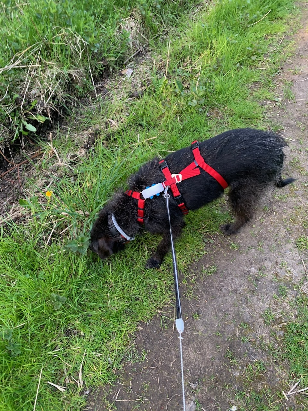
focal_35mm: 26
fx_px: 308
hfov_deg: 53.1
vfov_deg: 67.3
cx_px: 154
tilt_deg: -55.7
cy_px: 206
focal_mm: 4.25
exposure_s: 1/96
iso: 100
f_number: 1.8
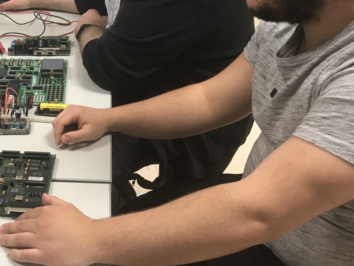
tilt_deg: -20.2
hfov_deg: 34.5
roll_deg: +0.0
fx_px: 552
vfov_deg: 26.4
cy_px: 40
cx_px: 71
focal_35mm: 54
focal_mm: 3.99
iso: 40
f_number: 1.8
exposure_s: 1/20
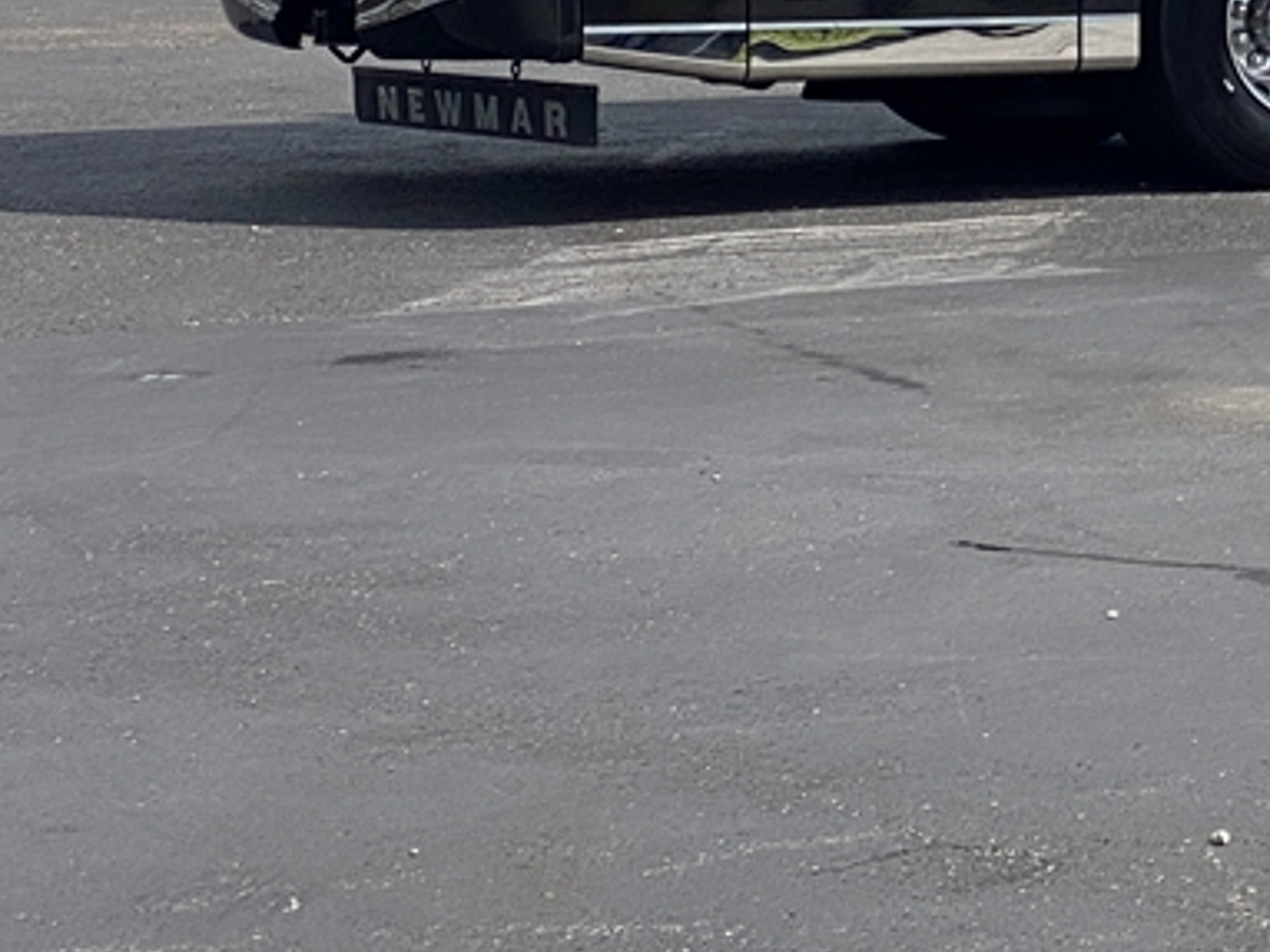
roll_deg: -1.2
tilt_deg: -1.6
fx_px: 5978
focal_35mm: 163
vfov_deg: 9.0
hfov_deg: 11.7
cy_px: -222
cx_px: 1771
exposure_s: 1/2283
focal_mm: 6
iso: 20
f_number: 2
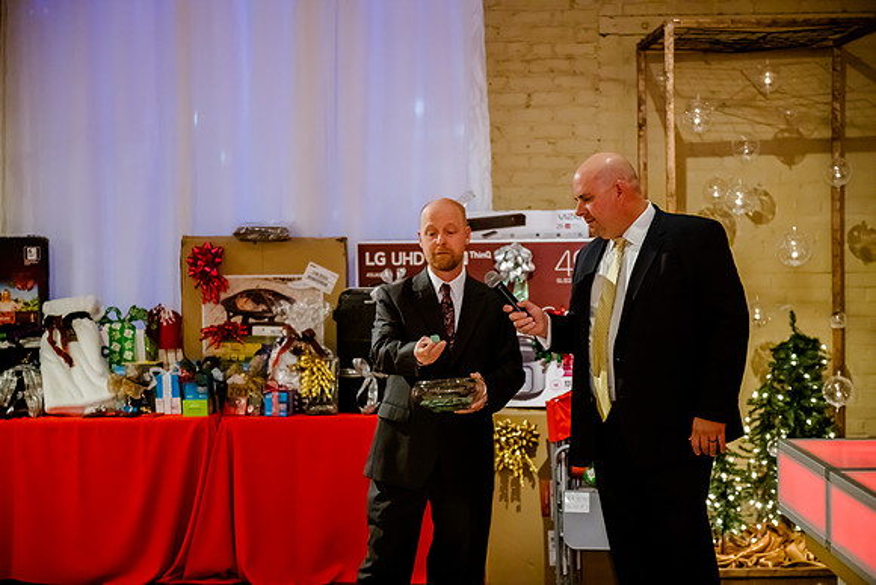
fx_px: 1704
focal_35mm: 70
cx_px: 438
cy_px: 292
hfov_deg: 28.8
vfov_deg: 19.5
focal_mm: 70
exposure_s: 1/125
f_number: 2.8
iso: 3200
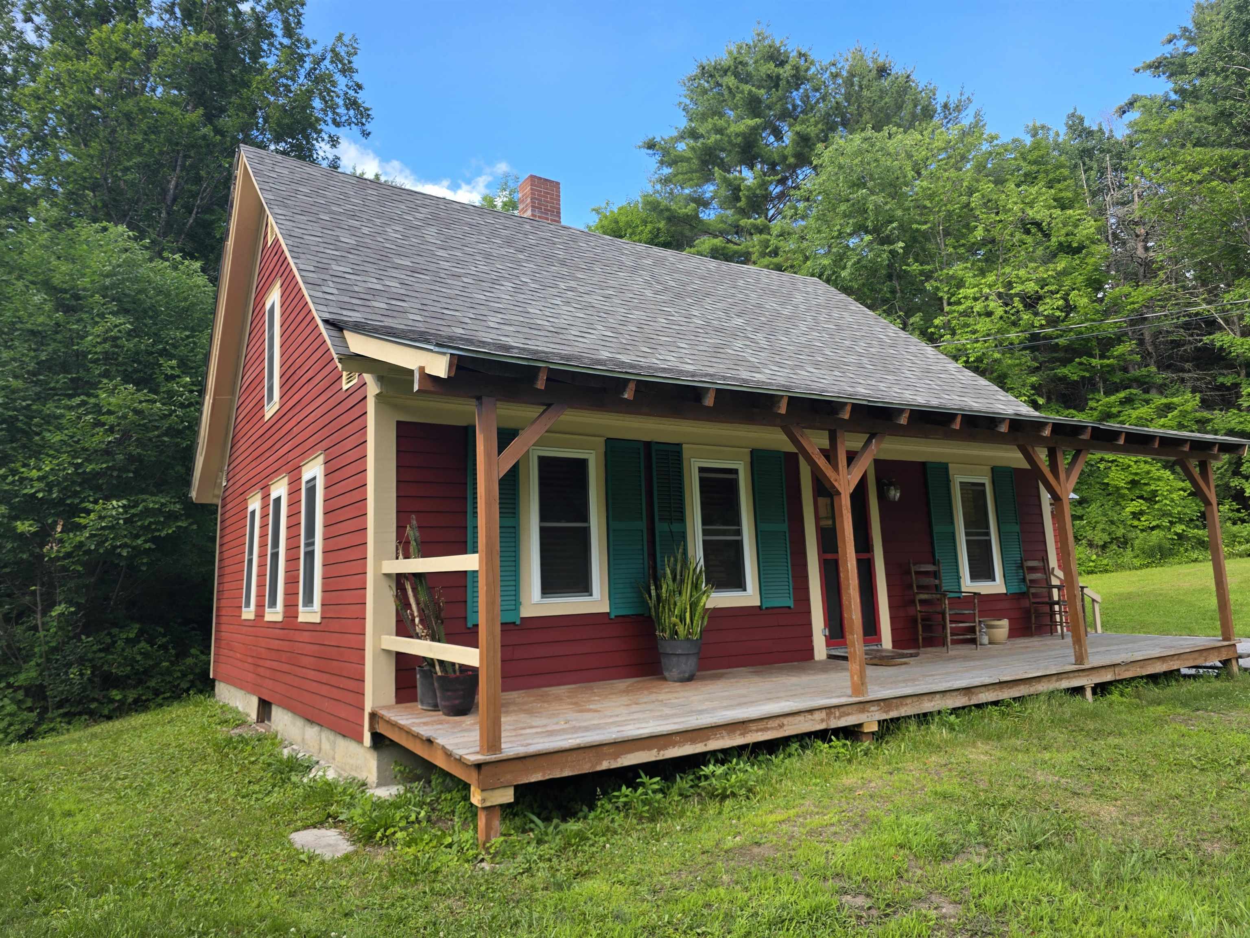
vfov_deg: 58.9
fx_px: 831
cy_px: 469
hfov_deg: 73.9
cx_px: 625
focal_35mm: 23
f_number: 1.7
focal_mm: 6.3
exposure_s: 1/359
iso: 25
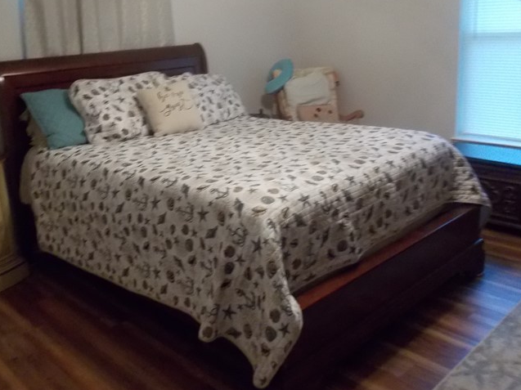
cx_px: 243
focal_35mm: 37
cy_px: 159
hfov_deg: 50.1
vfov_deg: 38.5
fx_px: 557
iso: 400
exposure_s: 1/13
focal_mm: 4
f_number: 3.1
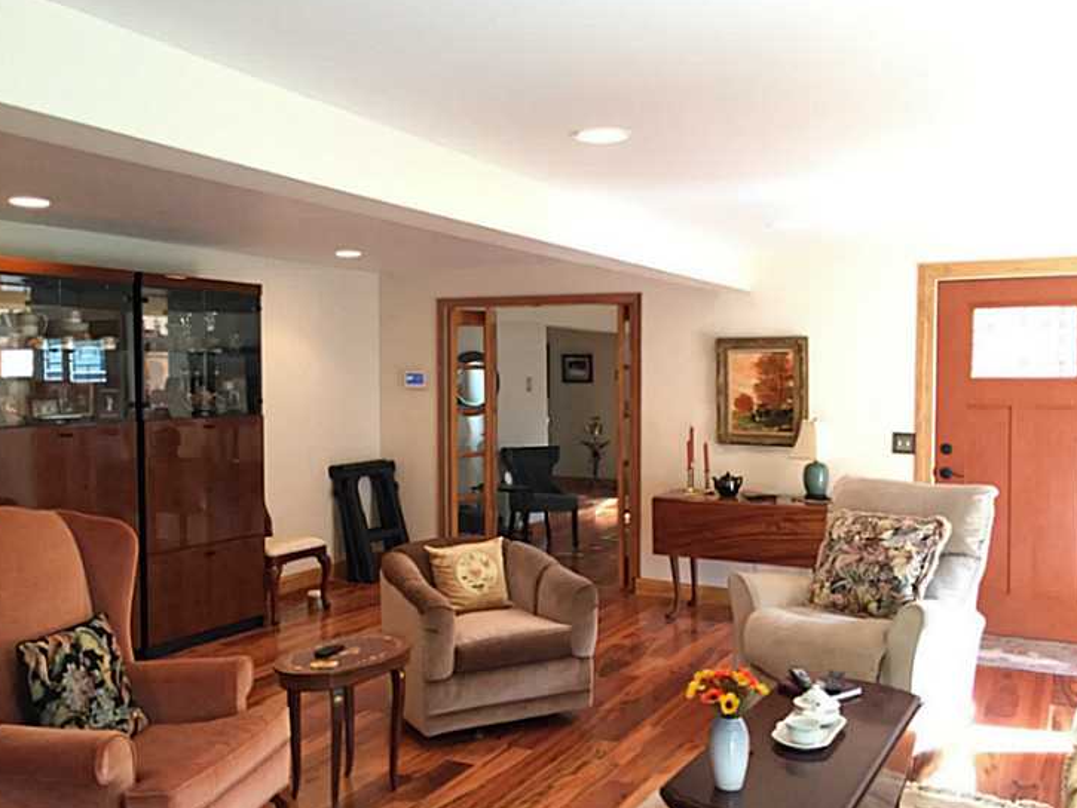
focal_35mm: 32
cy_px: 404
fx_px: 996
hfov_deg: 56.8
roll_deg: -0.5
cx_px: 548
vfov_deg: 44.2
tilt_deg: -2.0
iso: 250
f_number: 2.2
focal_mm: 4.15
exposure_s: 1/30
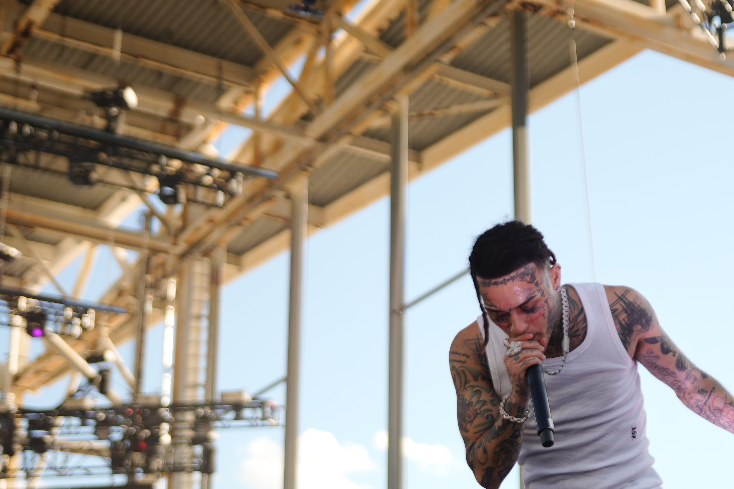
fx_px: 1667
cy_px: 280
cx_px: 534
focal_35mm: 82
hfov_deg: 24.6
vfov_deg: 16.7
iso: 100
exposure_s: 1/1250
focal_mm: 35
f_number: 1.8
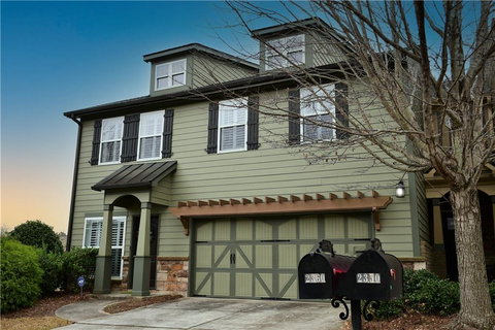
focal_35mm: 33
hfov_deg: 57.2
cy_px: 165
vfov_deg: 40.0
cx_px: 248
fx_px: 454
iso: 100
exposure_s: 1/250
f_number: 5
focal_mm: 22
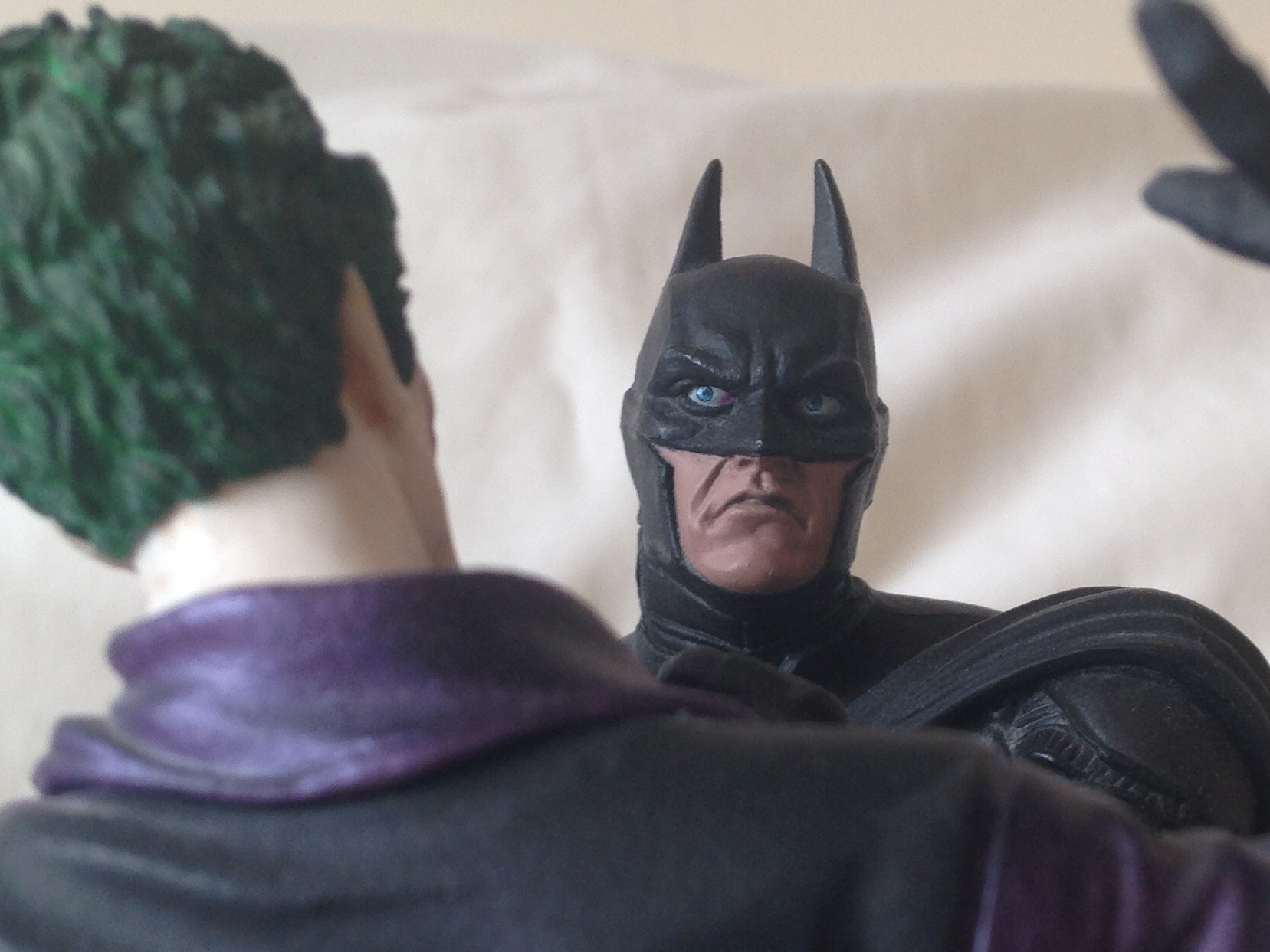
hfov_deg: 29.8
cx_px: 752
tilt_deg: -14.9
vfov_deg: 22.5
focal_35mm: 65
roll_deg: +0.1
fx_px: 2385
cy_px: 667
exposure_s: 1/60
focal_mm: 4.12
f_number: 2.4
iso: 50
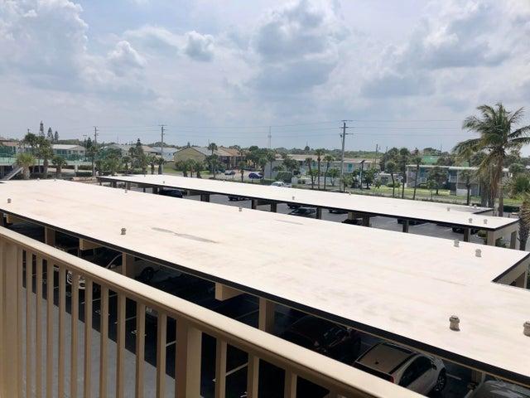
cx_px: 265
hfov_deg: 63.4
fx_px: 429
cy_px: 199
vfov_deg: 49.7
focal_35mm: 28
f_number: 1.8
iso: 25
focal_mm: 4
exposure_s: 1/6944
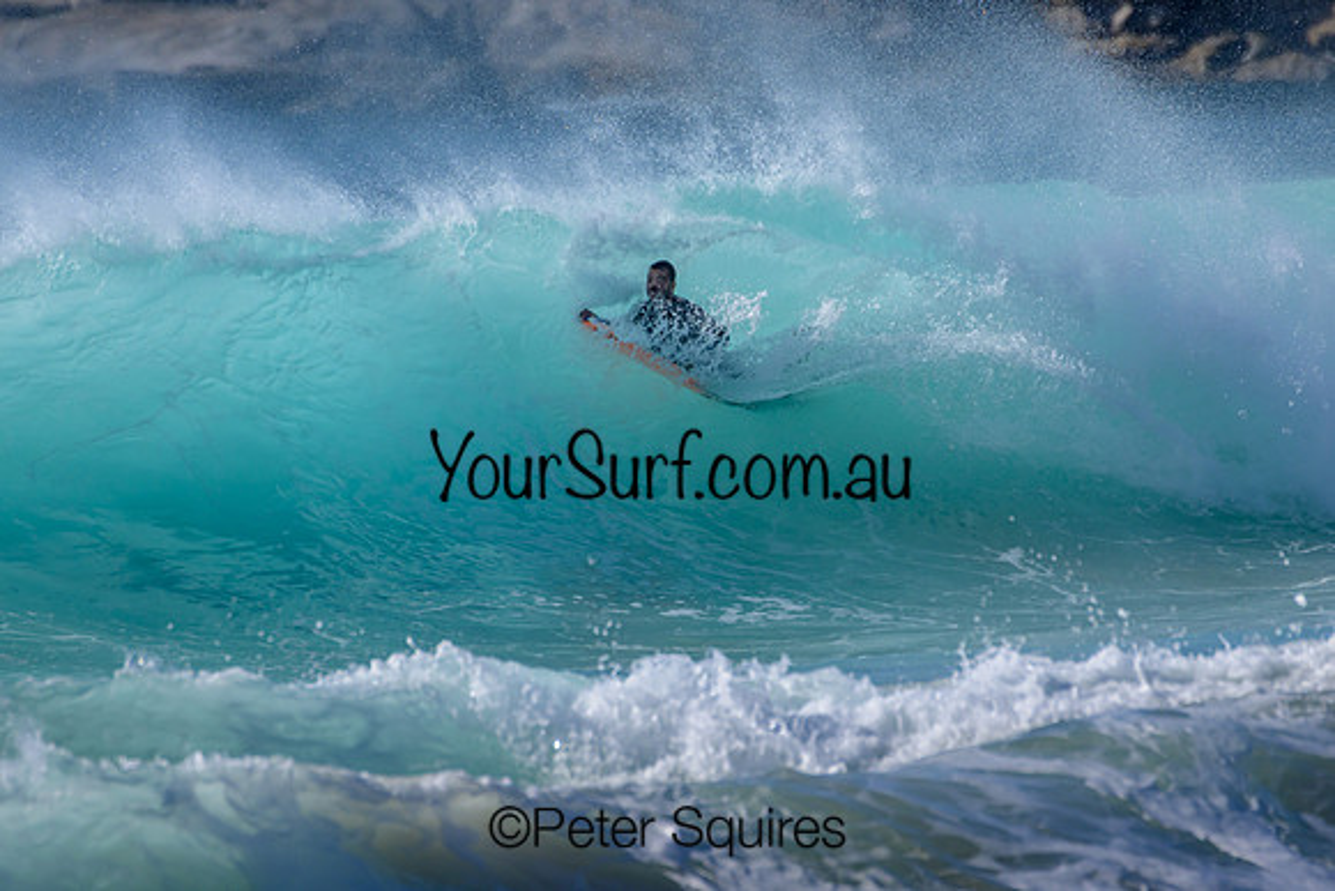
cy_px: 446
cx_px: 668
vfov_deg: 1.4
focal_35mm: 1000
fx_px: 37090
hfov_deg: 2.1
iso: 800
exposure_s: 1/2000
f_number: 11
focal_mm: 1000
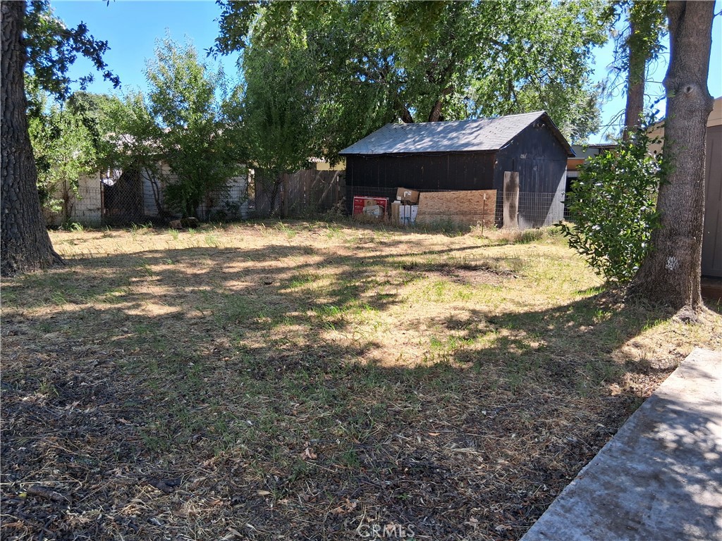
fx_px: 542
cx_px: 361
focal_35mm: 26
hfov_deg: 67.3
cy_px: 270
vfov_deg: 53.1
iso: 25
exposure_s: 1/270
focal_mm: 3.98
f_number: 1.8
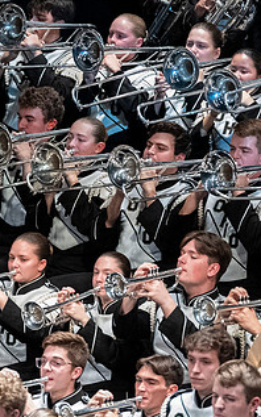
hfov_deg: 2.3
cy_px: 172
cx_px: -120
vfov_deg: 3.8
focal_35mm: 560
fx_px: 6376
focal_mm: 200
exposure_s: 1/500
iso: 4000
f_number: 4
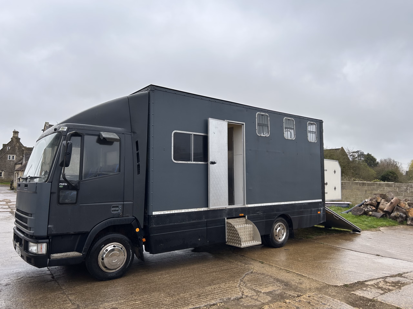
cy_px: 154
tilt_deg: +4.3
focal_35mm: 26
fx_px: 310
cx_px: 206
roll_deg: -0.4
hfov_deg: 67.3
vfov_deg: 53.1
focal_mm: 5.7
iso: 50
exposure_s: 1/354
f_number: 1.5
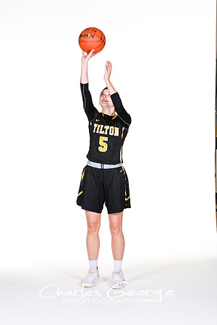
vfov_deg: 19.5
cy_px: 162
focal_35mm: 105
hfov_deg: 13.0
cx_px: 108
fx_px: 949
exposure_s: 1/160
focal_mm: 70
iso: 200
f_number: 6.3
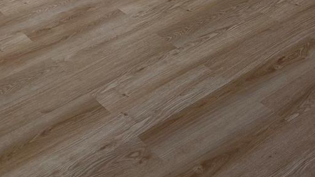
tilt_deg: -14.3
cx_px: 128
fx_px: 560
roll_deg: +2.0
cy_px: -143
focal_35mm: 67
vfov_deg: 15.4
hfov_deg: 31.4
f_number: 1.5
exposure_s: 1/265
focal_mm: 5.7
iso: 40
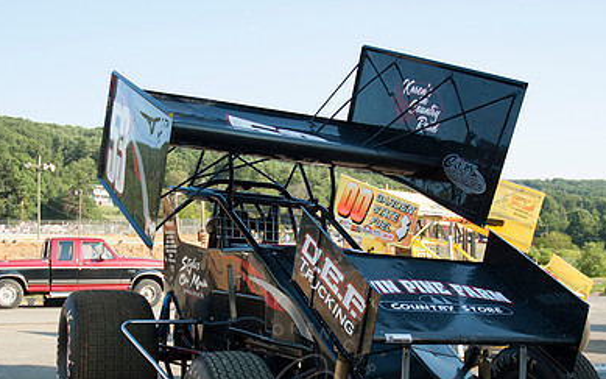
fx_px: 677
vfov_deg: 30.8
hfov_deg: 48.2
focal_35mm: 41
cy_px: 273
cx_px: 294
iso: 200
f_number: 3.5
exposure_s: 1/640
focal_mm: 18
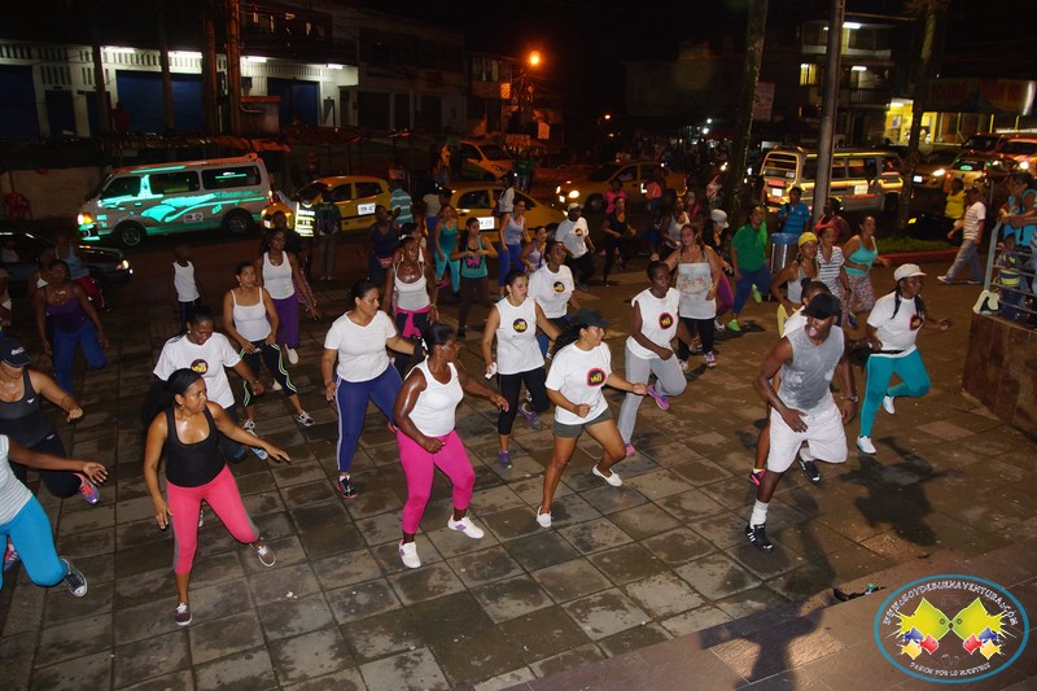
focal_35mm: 27
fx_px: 778
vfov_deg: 47.9
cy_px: 346
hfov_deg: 67.4
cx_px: 518
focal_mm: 18
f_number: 4.5
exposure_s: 1/40
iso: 800
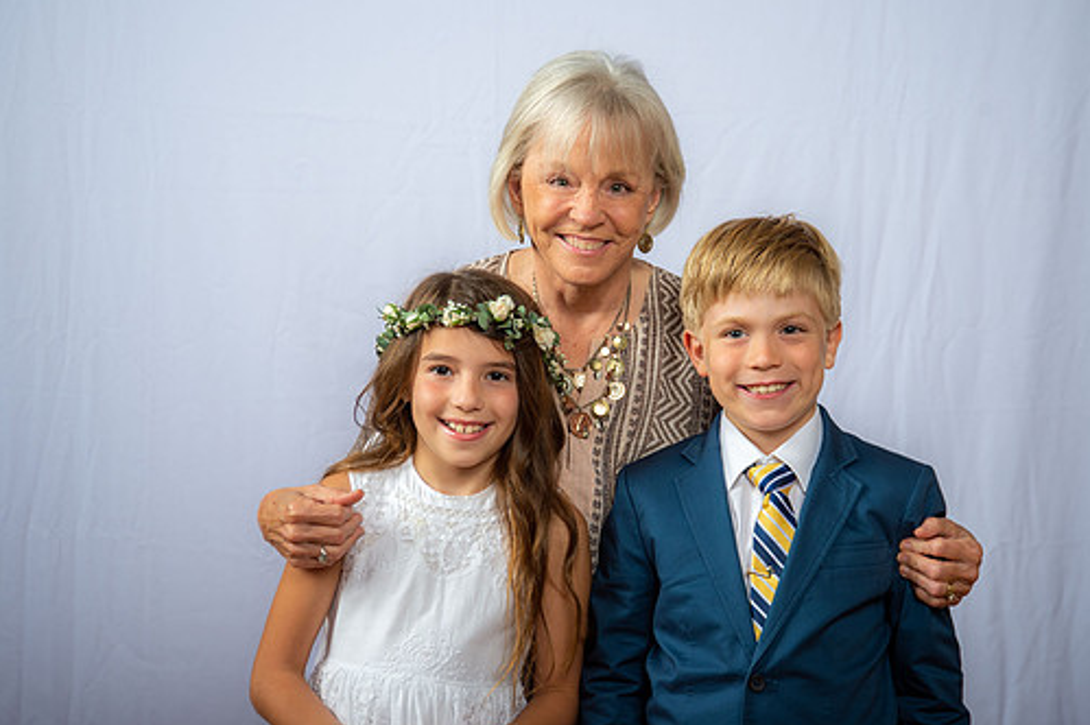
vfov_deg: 18.9
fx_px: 2178
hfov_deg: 28.1
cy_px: 384
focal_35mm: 72
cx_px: 596
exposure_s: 1/200
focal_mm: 62
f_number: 5.6
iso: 250
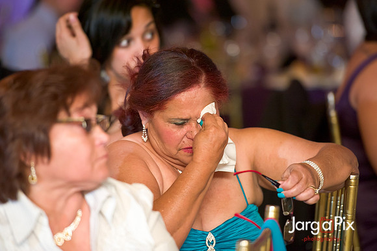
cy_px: 126
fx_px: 2093
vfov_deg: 6.9
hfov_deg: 10.3
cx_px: 188
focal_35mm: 200
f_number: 3.2
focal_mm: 200
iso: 3200
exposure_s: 1/125
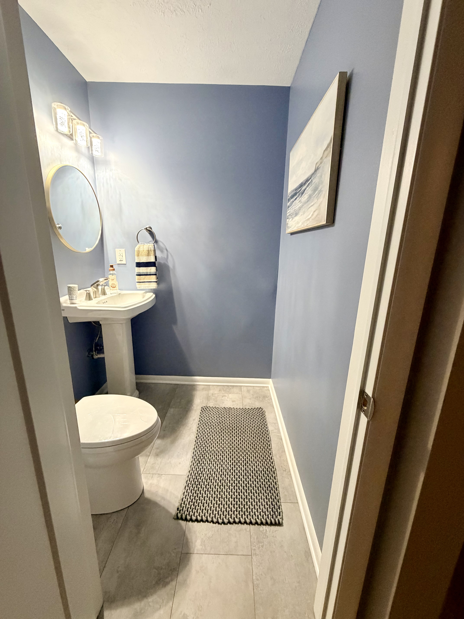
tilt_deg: -14.3
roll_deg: -0.8
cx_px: 232
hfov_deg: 85.7
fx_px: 250
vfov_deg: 102.1
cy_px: 310
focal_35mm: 14
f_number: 2.2
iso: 400
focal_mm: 2.22
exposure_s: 1/60
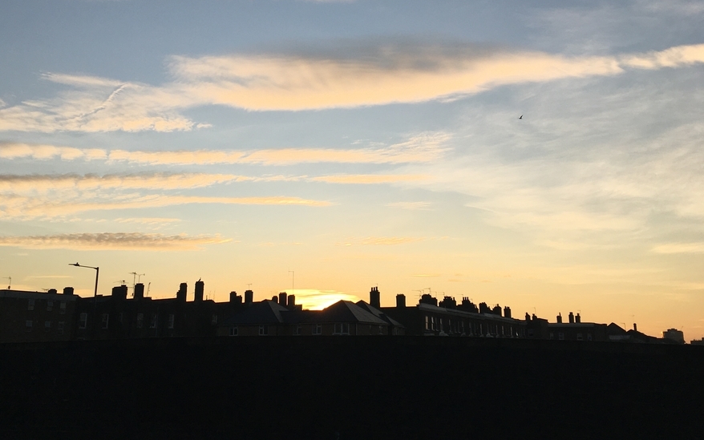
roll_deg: +0.9
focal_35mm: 42
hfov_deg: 47.2
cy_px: 95
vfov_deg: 29.9
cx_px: 354
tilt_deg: +18.1
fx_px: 806
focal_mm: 4.15
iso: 25
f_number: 2.2
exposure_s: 1/1241
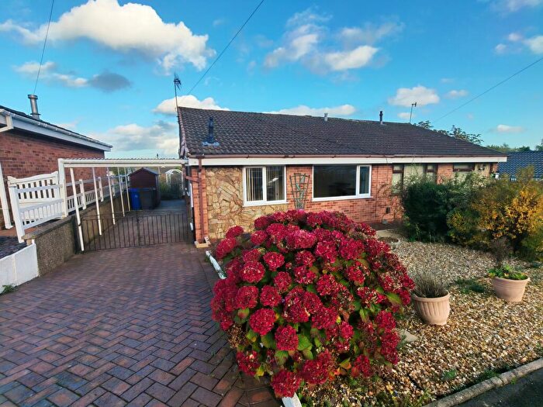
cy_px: 204
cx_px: 272
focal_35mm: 16
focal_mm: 1.96
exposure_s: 1/620
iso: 50
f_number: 2.2
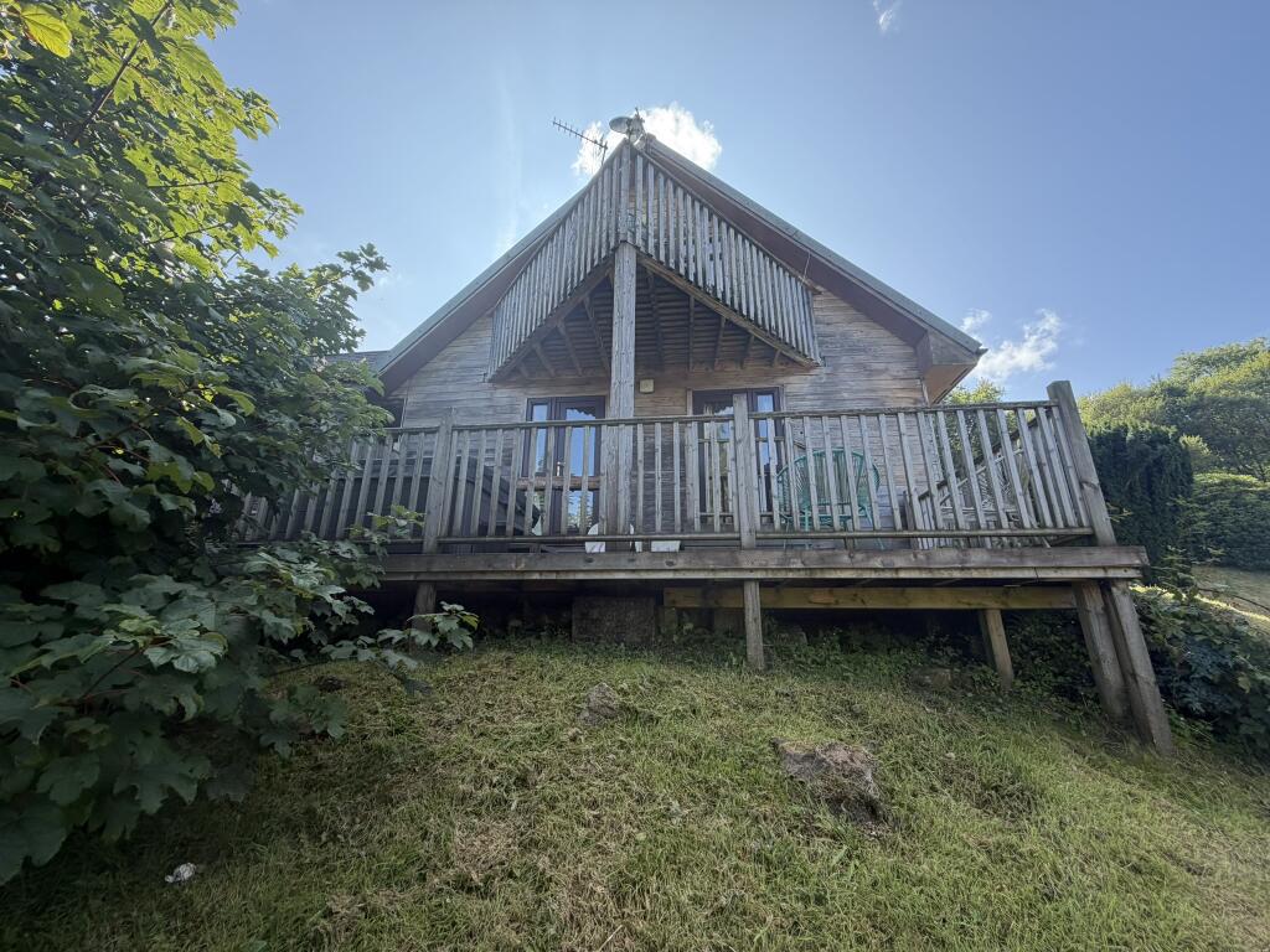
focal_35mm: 14
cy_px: 476
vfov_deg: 85.7
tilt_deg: +19.2
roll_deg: -1.4
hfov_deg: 102.1
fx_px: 514
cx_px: 635
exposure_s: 1/506
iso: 40
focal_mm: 2.22
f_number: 2.2
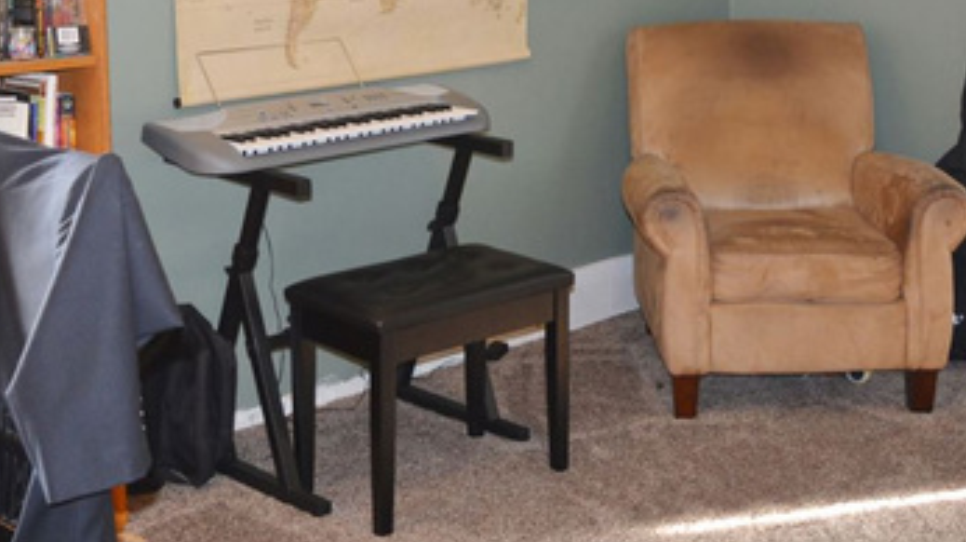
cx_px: 519
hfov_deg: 32.8
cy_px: 3
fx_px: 1638
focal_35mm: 64
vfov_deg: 18.3
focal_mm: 22
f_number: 3.8
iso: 450
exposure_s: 1/60
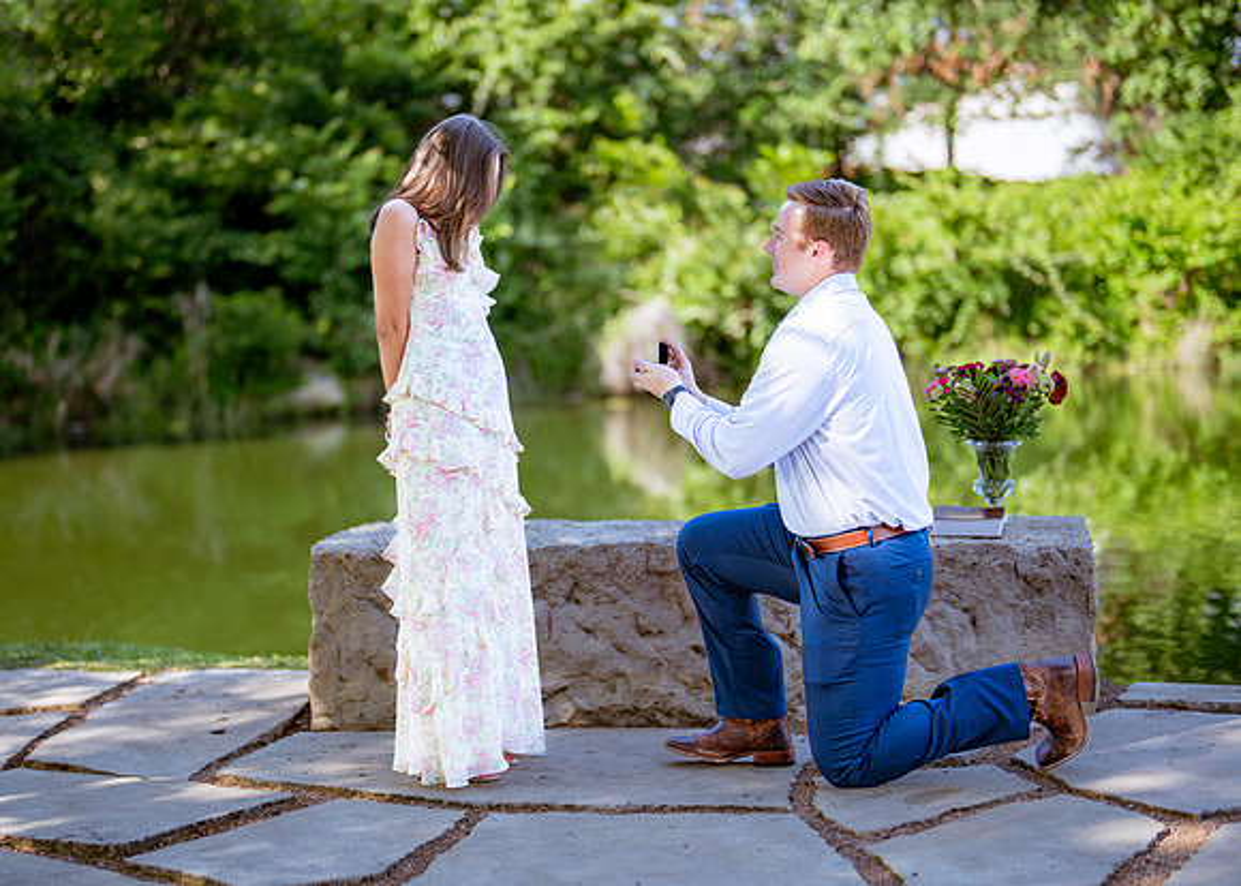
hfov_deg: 32.4
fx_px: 2130
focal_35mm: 60
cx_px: 508
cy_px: 473
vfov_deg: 23.5
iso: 100
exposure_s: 1/2000
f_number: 1.2
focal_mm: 50
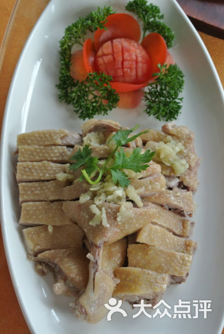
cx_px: 112
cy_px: 167
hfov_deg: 16.9
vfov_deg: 25.0
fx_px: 753
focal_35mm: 81
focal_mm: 30
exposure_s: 1/80
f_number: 5.6
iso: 200
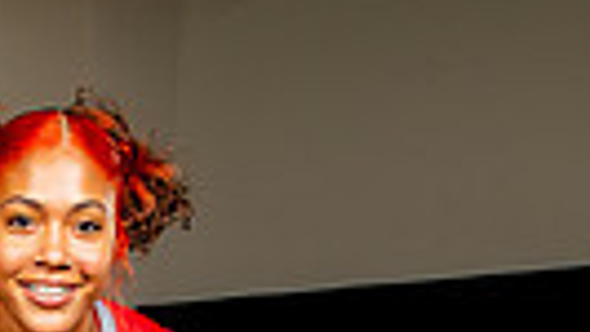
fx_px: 2113
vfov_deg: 8.1
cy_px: 876
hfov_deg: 15.6
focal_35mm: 135
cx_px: -9
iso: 250
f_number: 8
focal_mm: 38
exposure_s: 1/400
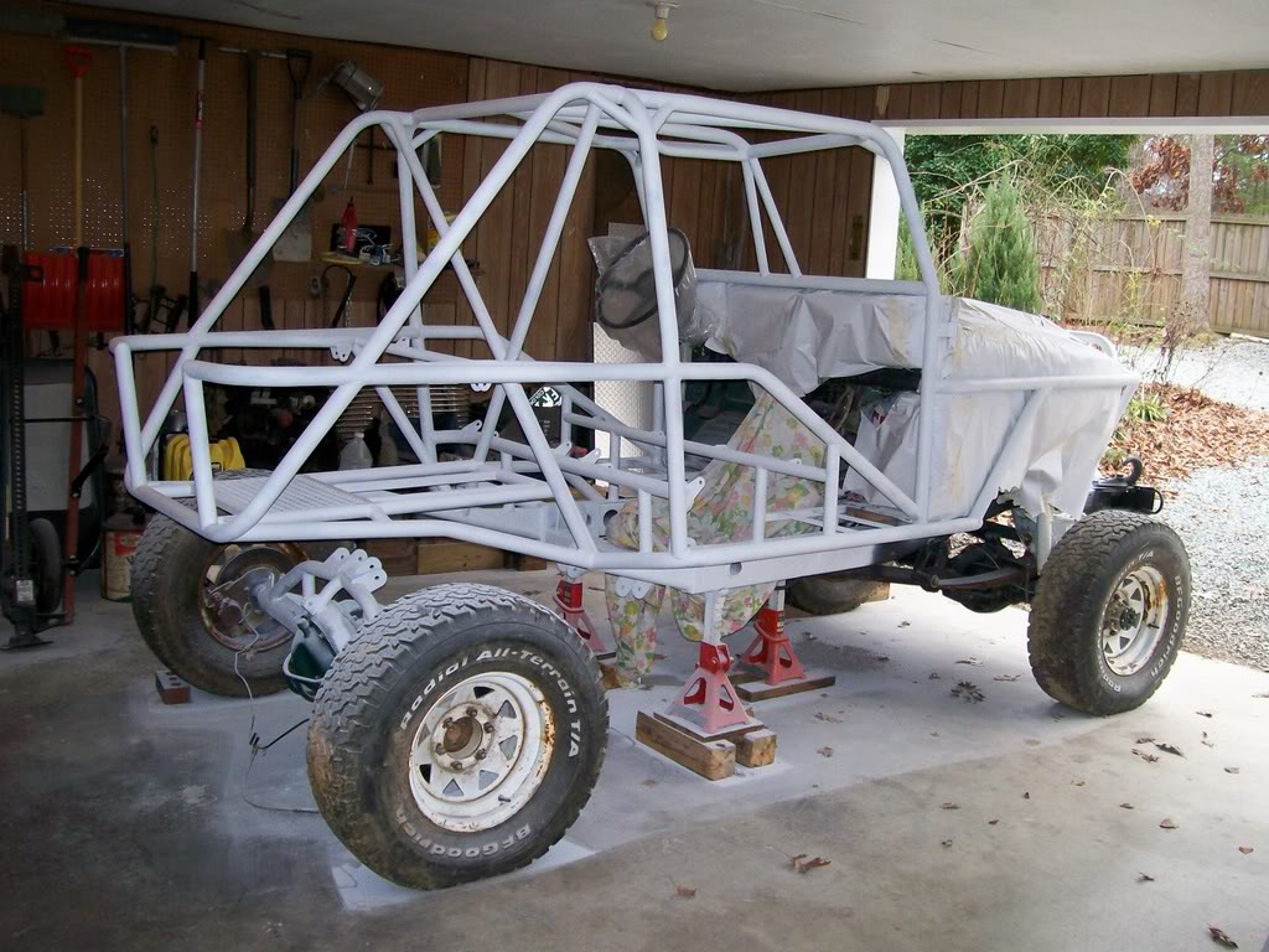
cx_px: 634
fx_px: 1320
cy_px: 476
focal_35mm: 36
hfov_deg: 51.4
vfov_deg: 39.7
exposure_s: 1/64
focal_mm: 6
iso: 140
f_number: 2.7
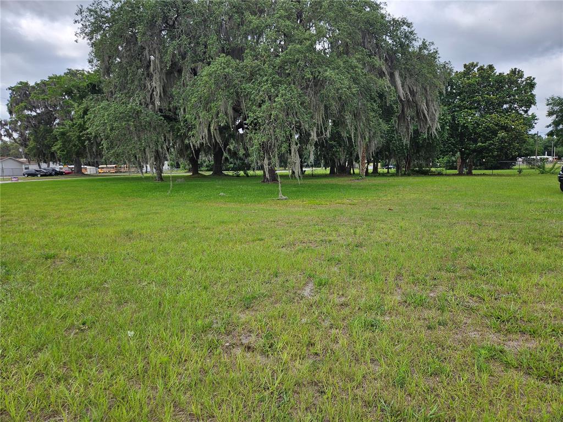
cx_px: 282
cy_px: 211
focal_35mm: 23
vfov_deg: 58.9
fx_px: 374
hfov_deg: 73.9
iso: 25
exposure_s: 1/1096
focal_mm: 5.4
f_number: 1.8
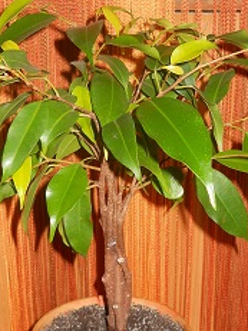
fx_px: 679
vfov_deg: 27.3
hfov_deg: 20.7
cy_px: 215
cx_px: 105
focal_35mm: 71
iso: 100
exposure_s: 1/30
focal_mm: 6.72
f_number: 3.1
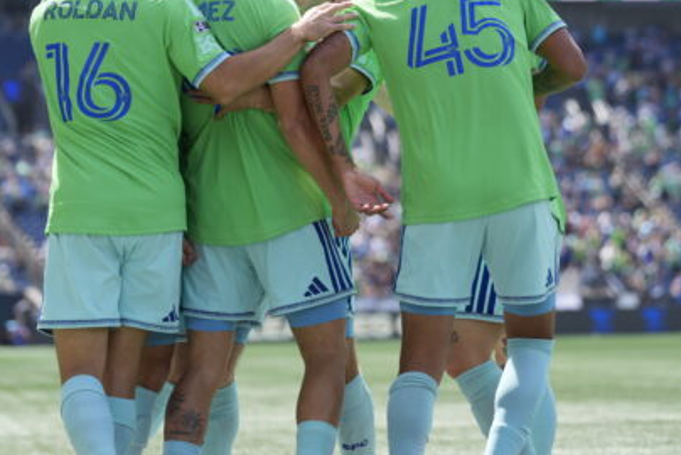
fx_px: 3388
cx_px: 339
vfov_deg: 7.7
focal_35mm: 179
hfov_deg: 11.5
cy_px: 91
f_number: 2.8
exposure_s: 1/1250
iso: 160
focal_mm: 104
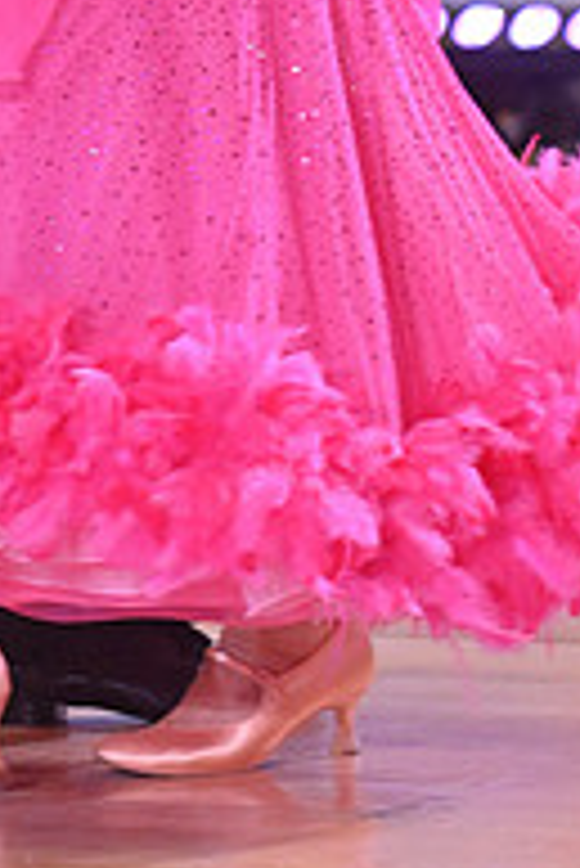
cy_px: -387
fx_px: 13773
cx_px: 2
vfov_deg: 3.6
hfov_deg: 2.4
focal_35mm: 571
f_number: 5
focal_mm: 190
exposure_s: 1/400
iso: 4000
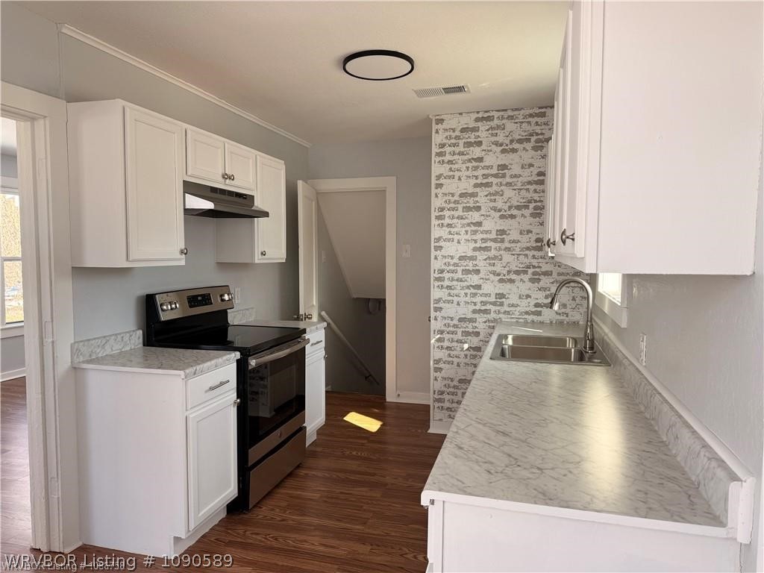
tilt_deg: -3.2
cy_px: 286
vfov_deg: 56.8
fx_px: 530
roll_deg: +0.1
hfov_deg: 71.6
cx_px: 382
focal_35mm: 24
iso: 64
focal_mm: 6.76
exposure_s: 1/121
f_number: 1.78
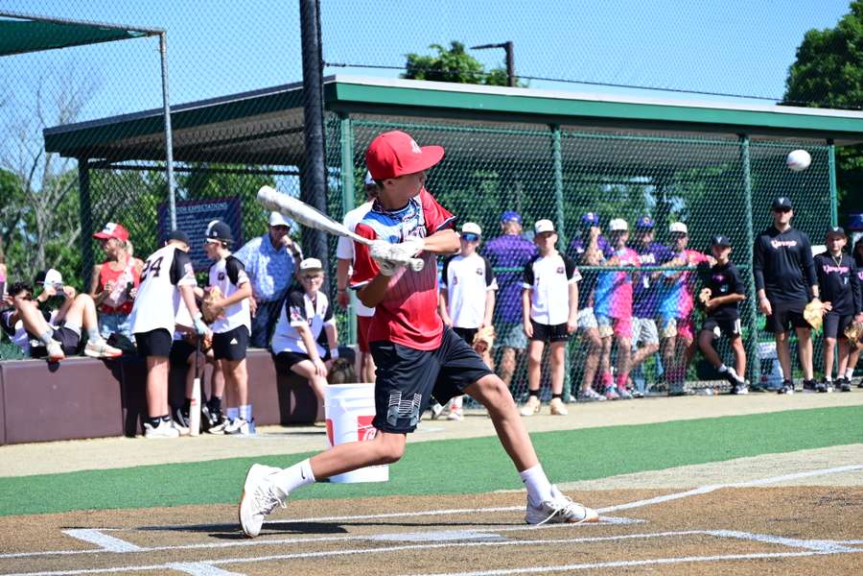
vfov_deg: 11.4
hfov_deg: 17.1
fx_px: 2876
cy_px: 288
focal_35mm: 120
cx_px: 432
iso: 250
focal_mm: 80
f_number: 5.3
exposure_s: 1/800
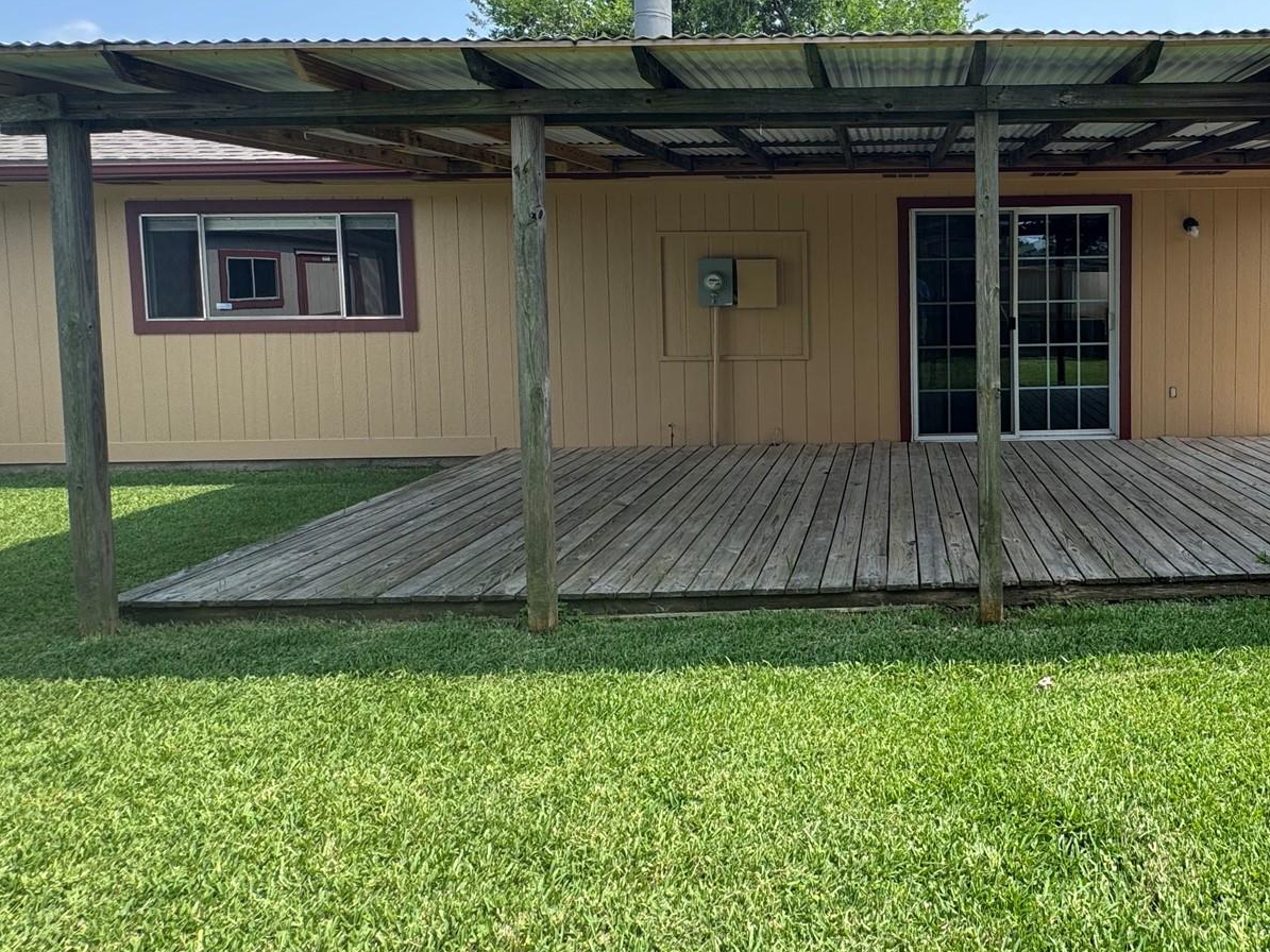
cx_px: 919
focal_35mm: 24
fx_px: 880
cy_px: 346
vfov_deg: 56.0
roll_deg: +1.0
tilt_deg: -3.8
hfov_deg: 68.0
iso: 40
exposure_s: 1/401
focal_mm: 2.22
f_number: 2.2
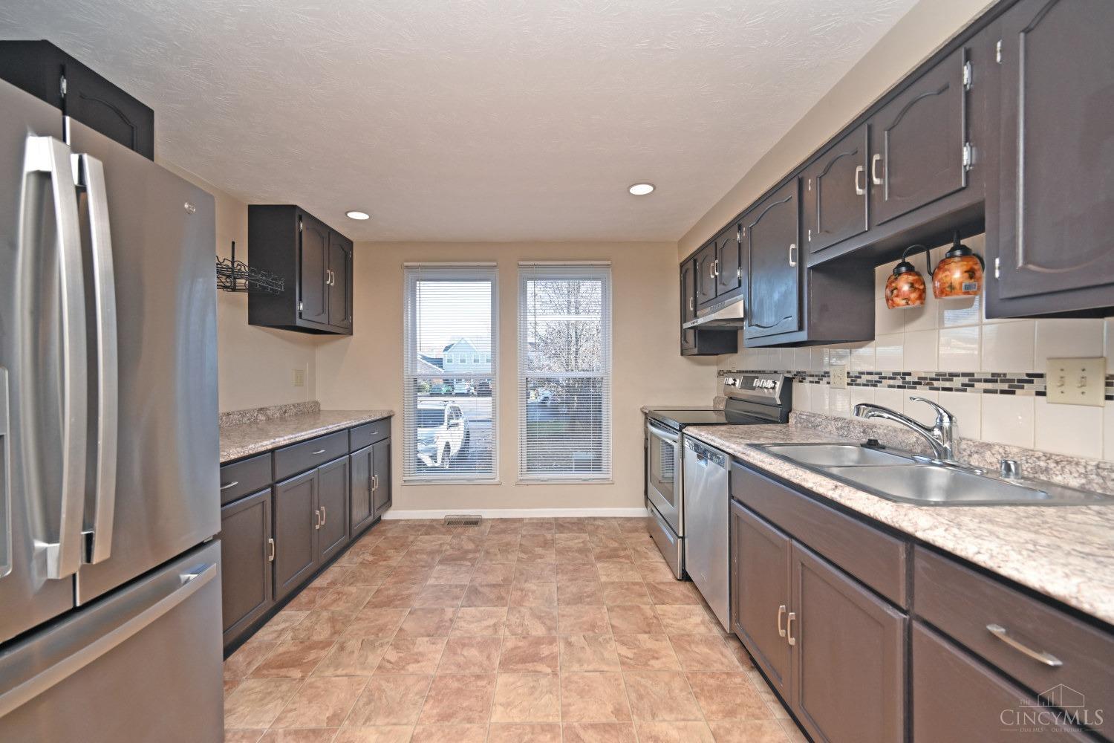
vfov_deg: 81.2
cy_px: 372
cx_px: 557
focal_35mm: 14
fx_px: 433
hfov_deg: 104.3
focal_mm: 14
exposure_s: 1/100
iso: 200
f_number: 5
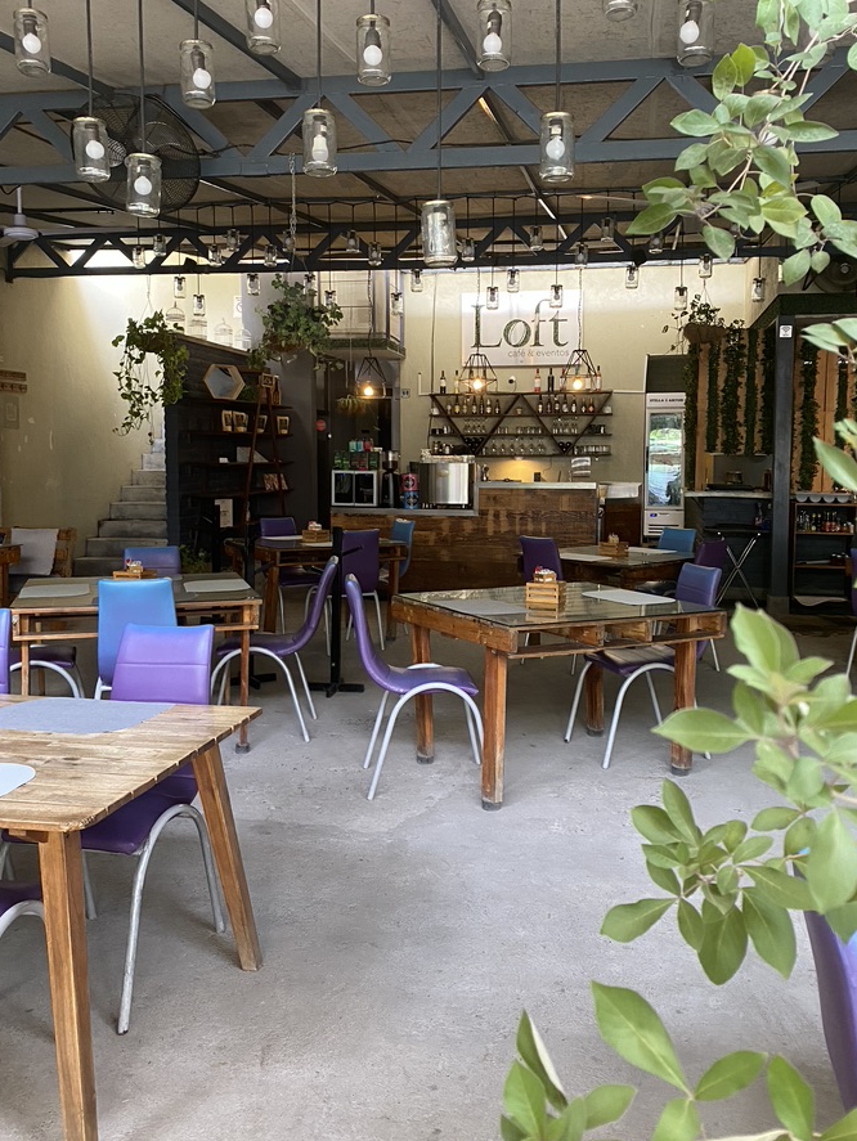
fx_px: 990
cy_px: 535
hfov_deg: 46.8
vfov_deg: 59.9
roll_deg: -0.3
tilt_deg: -3.2
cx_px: 458
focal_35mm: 30
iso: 200
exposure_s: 1/60
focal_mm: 4.25
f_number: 1.8
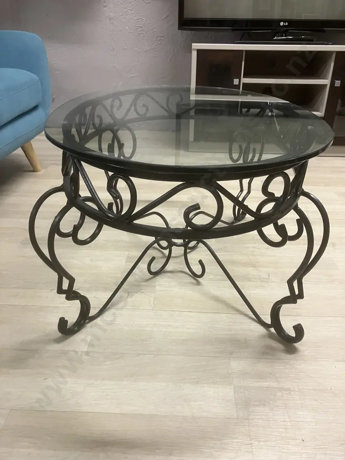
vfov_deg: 63.4
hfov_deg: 49.7
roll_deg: -0.3
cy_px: 230
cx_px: 172
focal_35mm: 28
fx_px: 372
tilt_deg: -25.6
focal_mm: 3.99
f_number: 1.8
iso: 200
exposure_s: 1/50
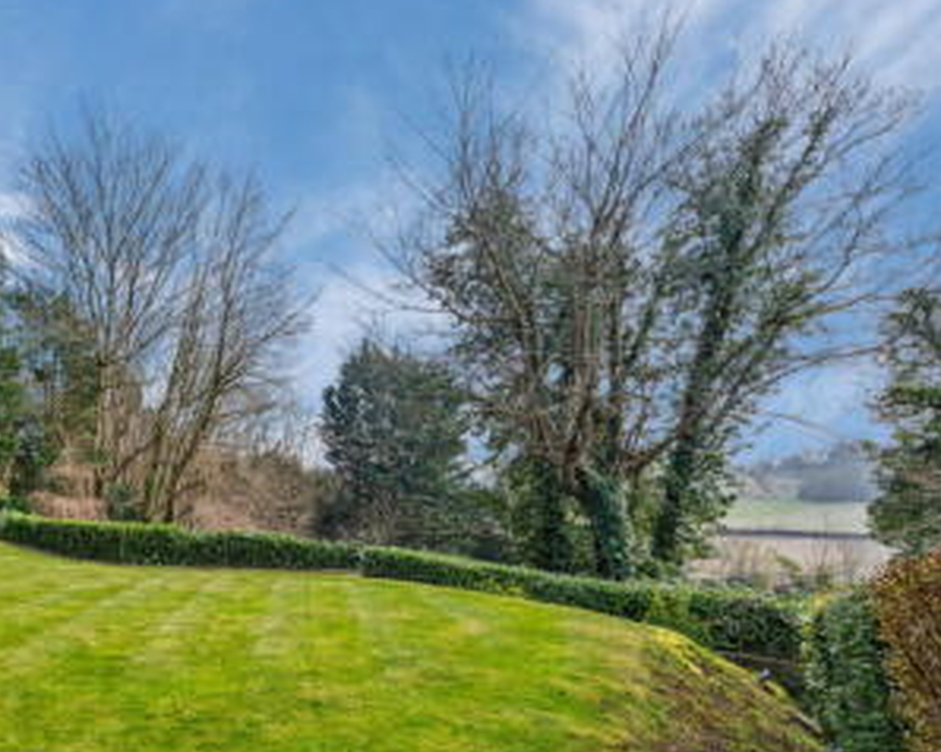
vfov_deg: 57.7
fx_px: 668
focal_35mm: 24
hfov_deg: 66.1
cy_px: 485
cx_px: 240
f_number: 8
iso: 640
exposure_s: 1/250
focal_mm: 16
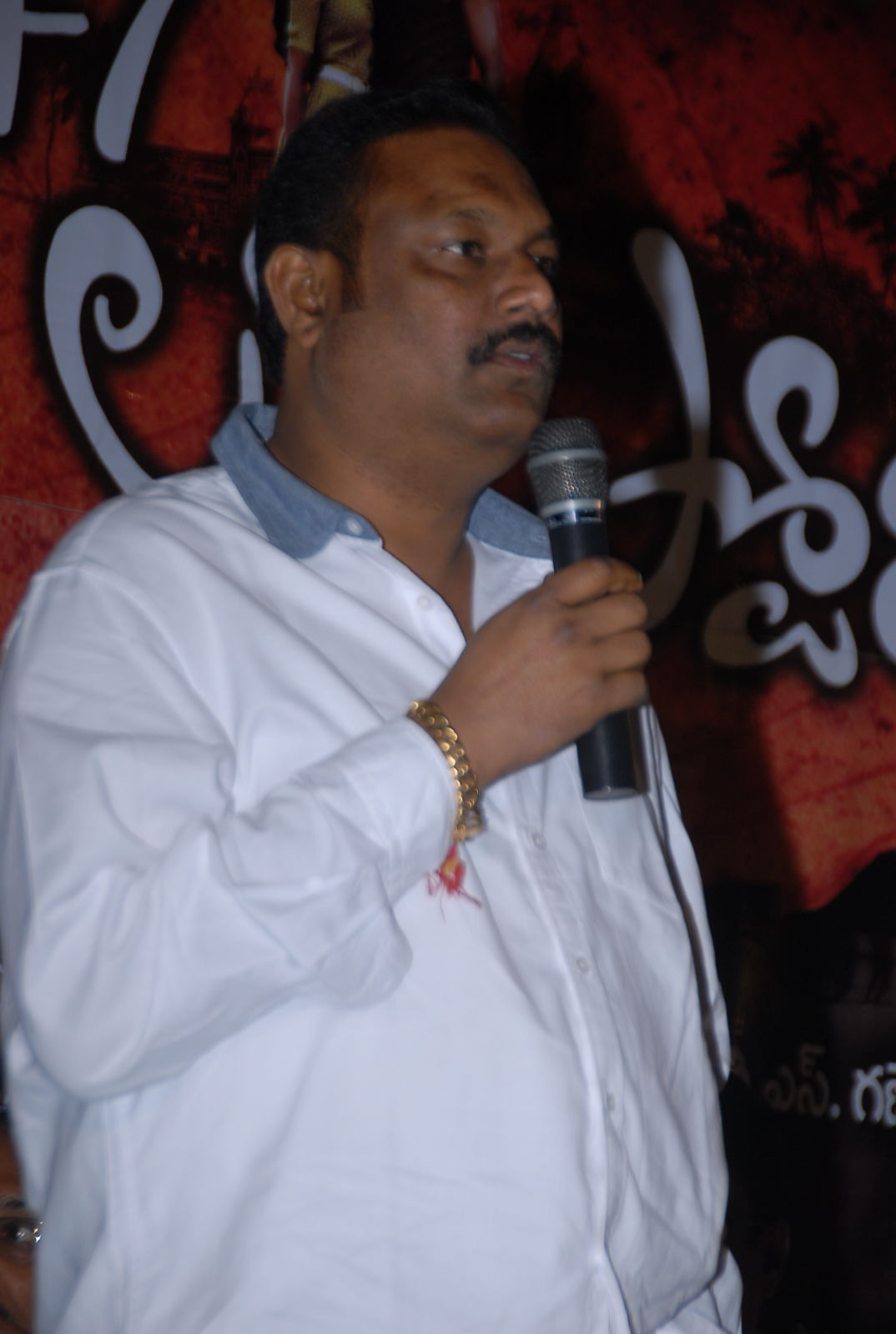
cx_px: 448
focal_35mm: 202
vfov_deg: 10.1
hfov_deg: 6.8
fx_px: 7524
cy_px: 667
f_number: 5.6
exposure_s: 1/125
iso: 200
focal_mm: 135
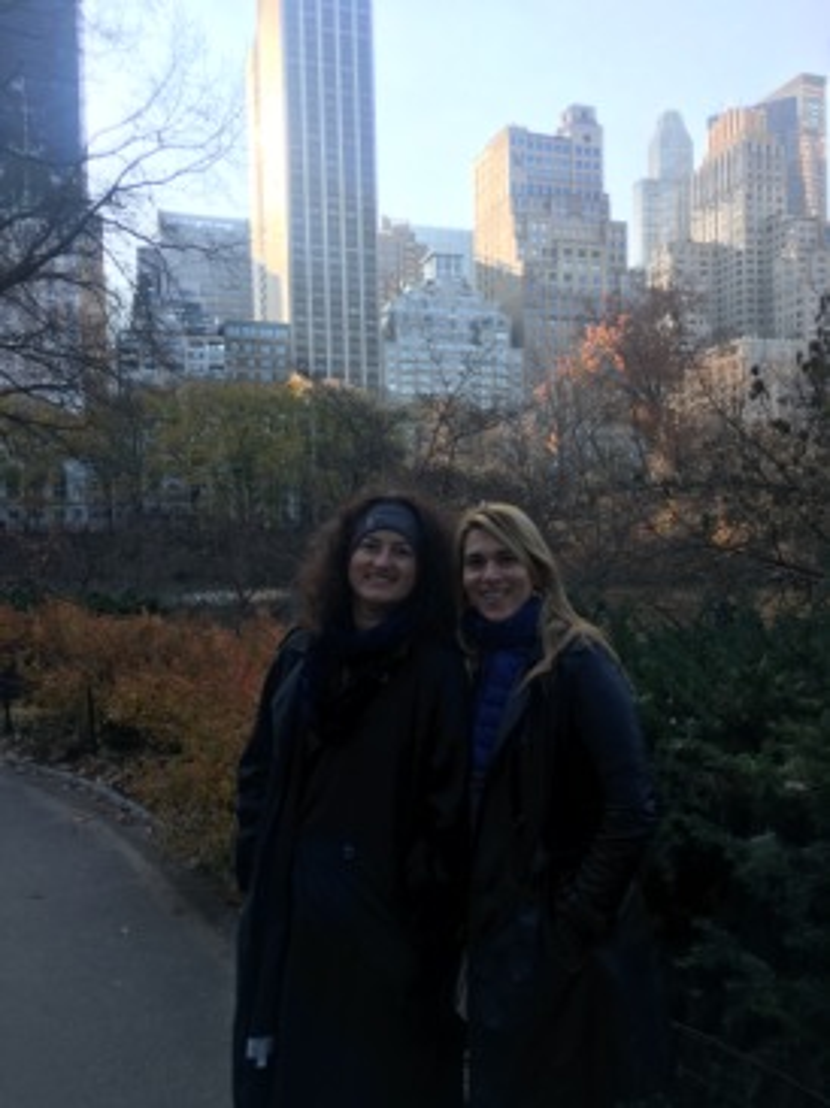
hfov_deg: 48.2
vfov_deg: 61.7
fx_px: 928
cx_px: 415
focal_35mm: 29
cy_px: 554
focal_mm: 4.15
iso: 25
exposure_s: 1/373
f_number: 2.2
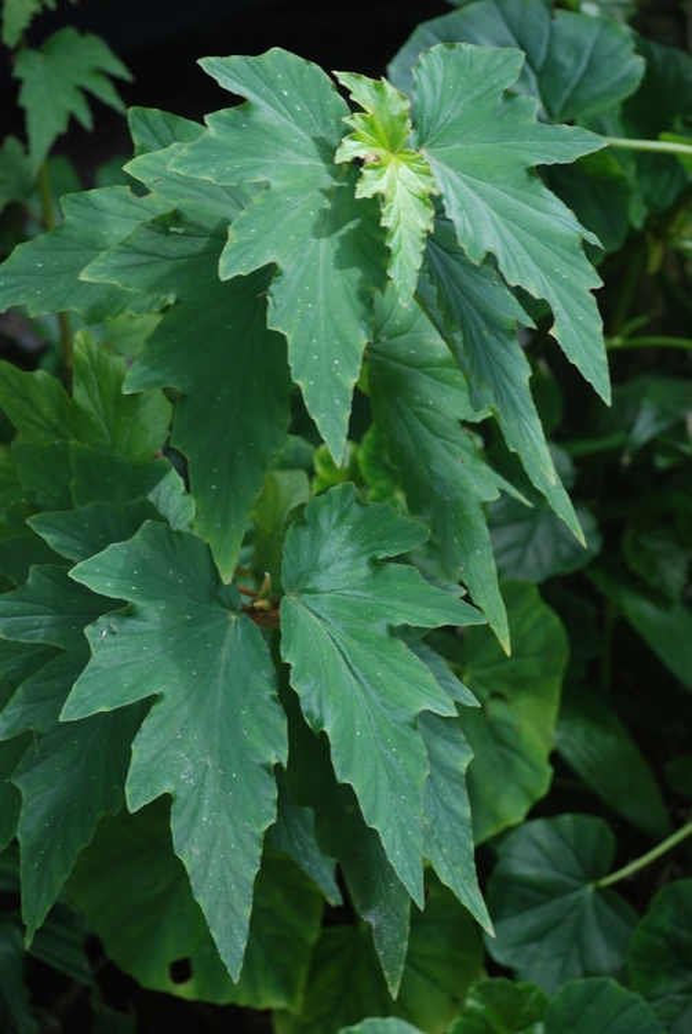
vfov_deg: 17.0
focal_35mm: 120
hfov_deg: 11.5
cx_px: 346
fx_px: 3450
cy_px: 517
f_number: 5.6
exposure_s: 1/90
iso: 400
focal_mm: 80
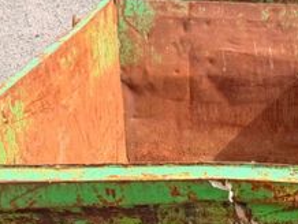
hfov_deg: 28.2
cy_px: 165
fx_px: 569
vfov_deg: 22.1
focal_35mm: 66
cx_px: 268
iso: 80
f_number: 1.78
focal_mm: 6.76
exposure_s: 1/2000
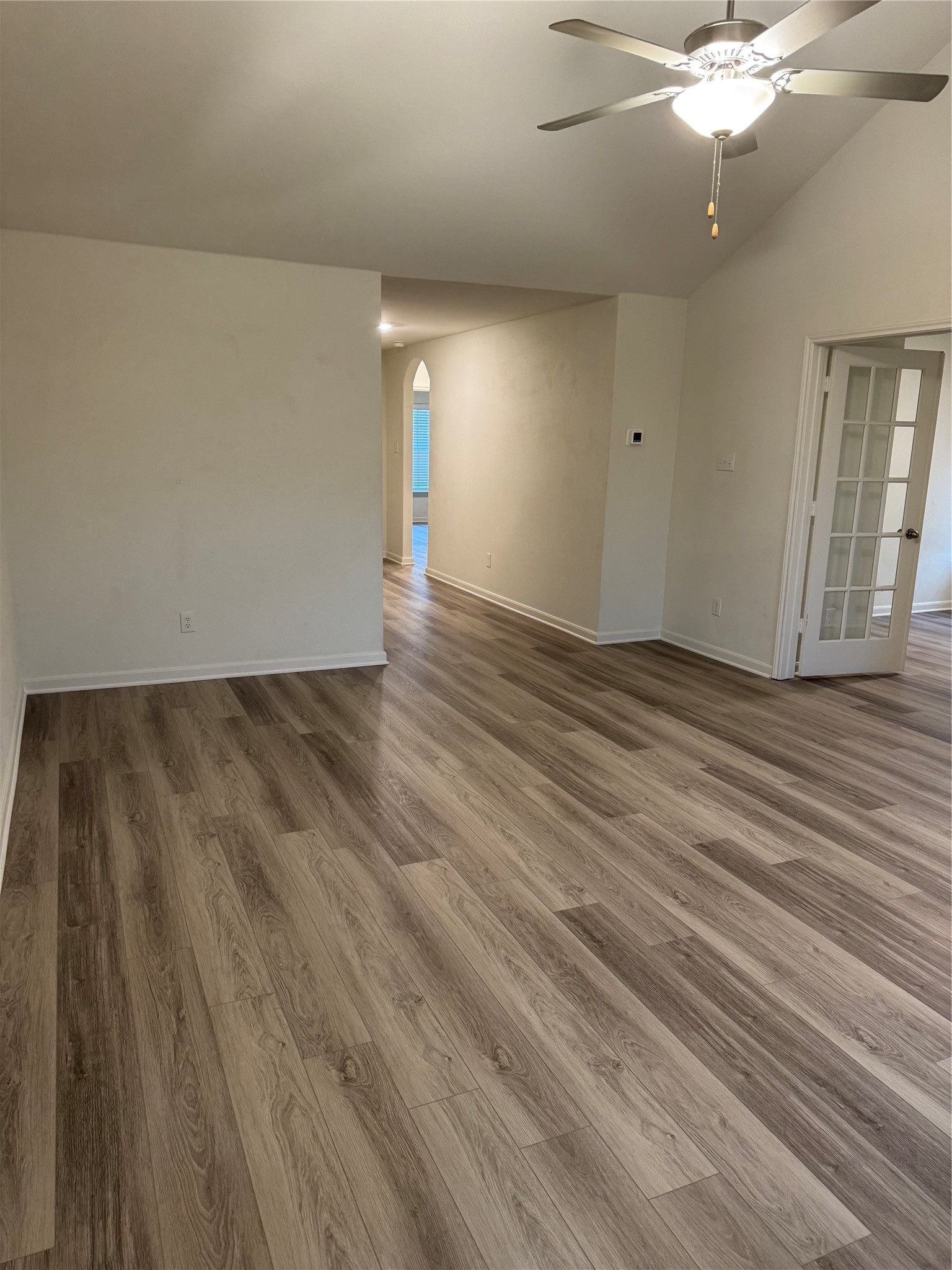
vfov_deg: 71.6
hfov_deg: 56.8
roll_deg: +0.0
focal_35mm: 24
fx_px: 880
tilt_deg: -12.5
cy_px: 635
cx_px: 476
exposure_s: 1/60
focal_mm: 6.76
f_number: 1.78
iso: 250
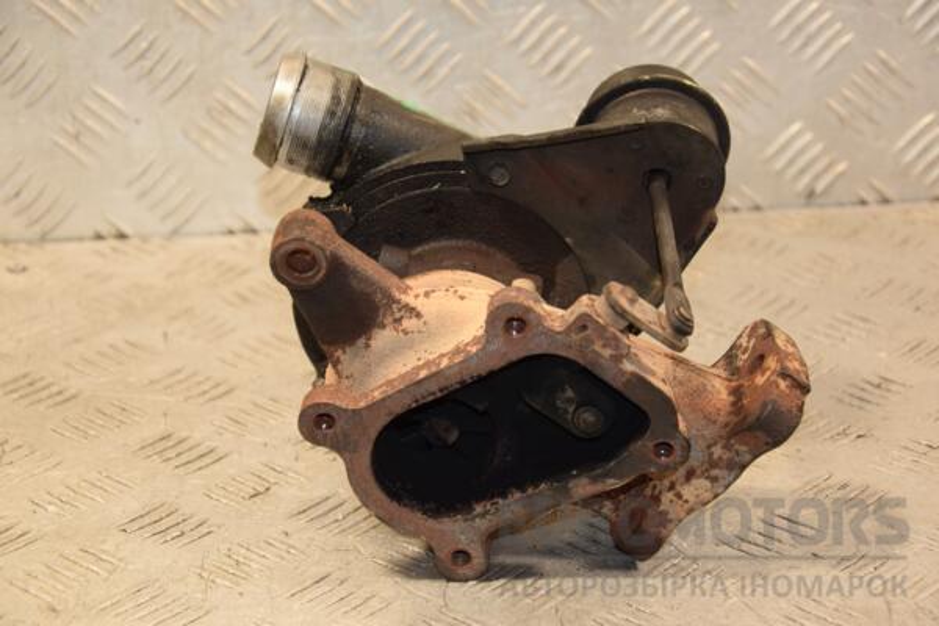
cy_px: 313
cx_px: 470
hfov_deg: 21.9
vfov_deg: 14.7
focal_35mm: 93
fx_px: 2426
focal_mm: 62
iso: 800
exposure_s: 1/125
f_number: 5.3
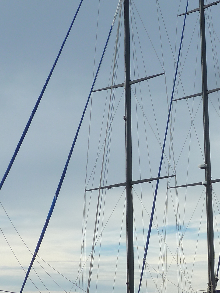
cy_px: 136
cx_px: 185
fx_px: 890
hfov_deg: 14.0
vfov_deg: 18.7
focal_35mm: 105
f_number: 4
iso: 80
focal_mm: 7.3
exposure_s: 1/400
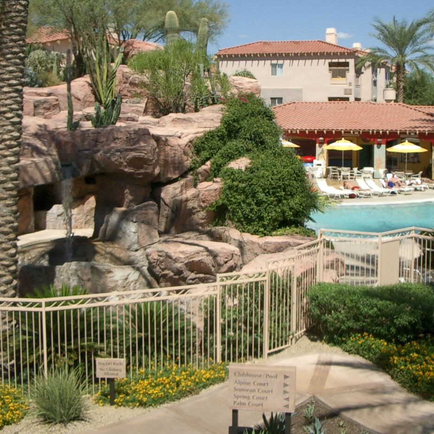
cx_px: 226
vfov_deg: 32.1
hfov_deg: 32.2
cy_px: 164
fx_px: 752
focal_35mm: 53
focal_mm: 5.8
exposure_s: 1/800
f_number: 4.3
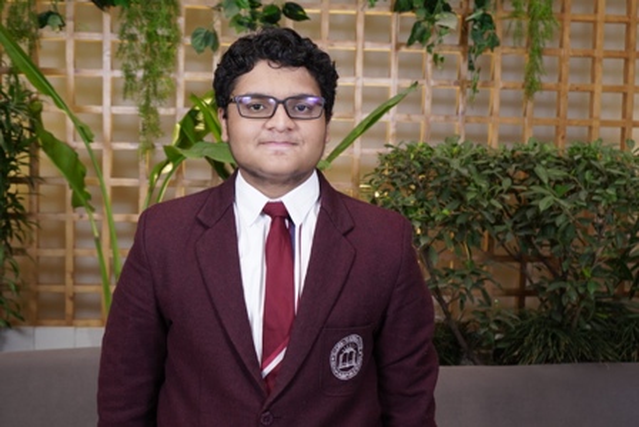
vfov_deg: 29.3
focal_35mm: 46
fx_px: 817
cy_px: 214
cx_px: 320
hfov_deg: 42.7
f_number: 4
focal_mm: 31
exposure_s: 1/80
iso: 320
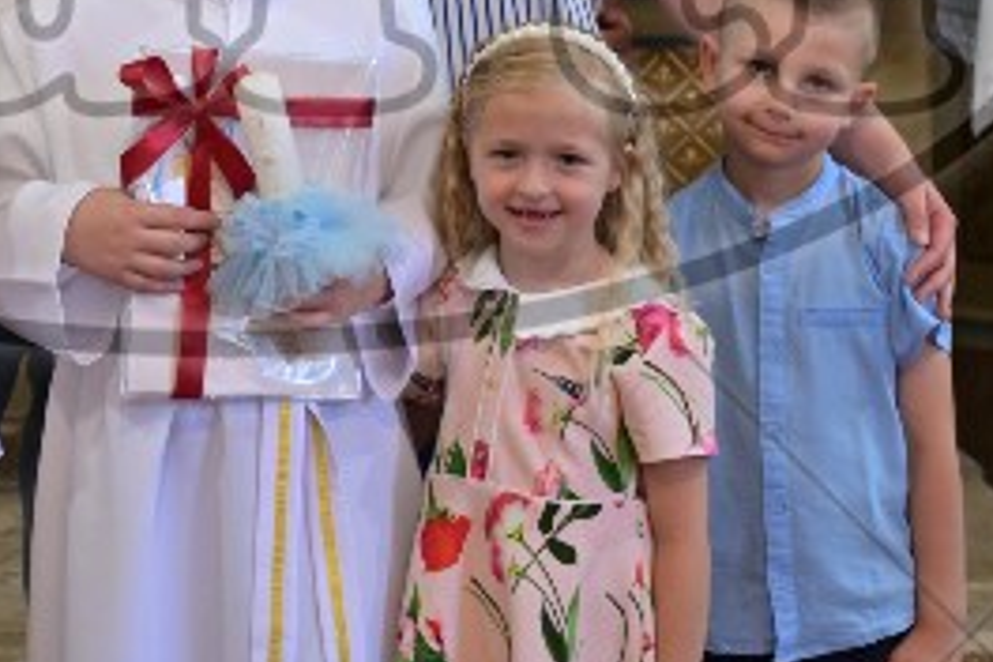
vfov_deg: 11.4
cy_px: -115
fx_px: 3255
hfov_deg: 17.2
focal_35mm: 118
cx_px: 218
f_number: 5
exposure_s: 1/125
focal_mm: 48
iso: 4000
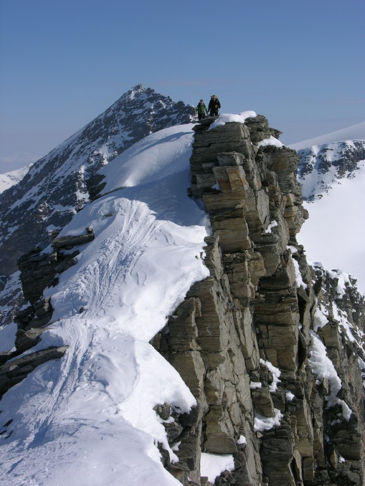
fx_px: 984
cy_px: 243
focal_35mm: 70
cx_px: 182
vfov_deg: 27.8
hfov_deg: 21.0
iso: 50
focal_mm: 17.8
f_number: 7.4
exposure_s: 1/530
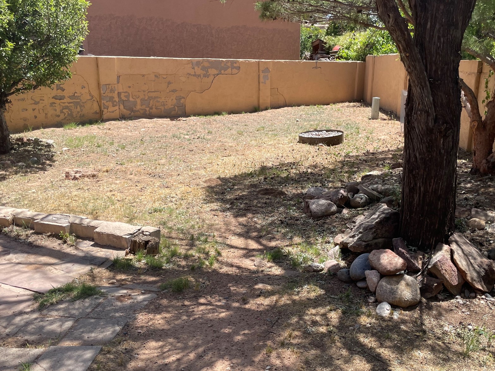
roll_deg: +1.3
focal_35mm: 34
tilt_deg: -14.6
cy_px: 211
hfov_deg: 53.8
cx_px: 278
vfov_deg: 41.7
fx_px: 486
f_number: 1.6
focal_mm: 4.2
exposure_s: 1/1642
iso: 32
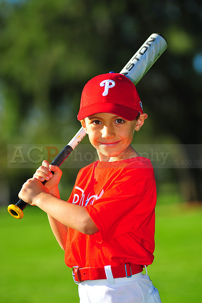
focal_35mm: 180
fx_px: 1517
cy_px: 152
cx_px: 101
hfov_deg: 7.6
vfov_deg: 11.4
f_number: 4
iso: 200
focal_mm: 180
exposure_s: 1/1250
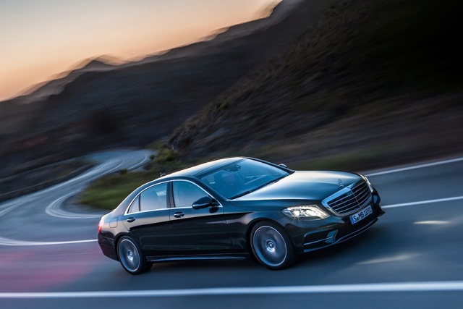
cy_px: 154
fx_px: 617
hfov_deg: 41.1
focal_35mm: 48
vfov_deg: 28.1
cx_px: 232
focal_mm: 48
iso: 100
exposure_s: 3
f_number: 8
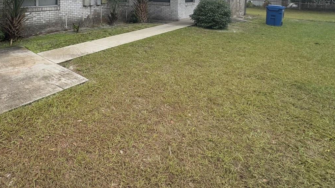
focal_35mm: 24
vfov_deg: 41.7
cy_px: 2
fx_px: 213
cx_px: 81
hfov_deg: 70.8
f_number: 2.2
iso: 40
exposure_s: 1/440
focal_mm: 2.22
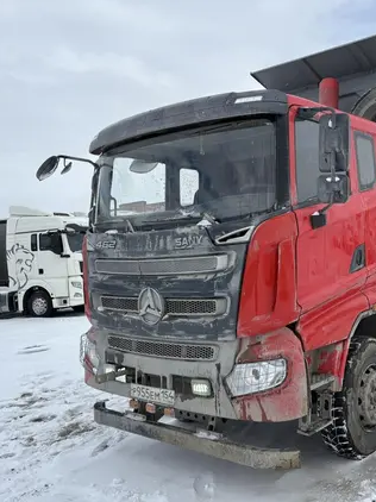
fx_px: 507
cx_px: 280
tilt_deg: +0.9
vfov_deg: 52.7
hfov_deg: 39.6
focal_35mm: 35
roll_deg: +1.6
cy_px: 251
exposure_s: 1/4425
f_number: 1.6
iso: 50
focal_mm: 5.96
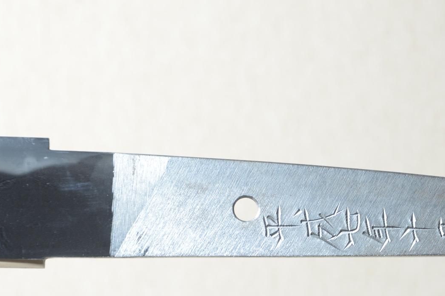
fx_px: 2223
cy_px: 194
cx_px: 270
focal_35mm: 180
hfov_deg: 11.4
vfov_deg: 7.6
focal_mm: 90
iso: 400
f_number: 11
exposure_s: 1/1.6
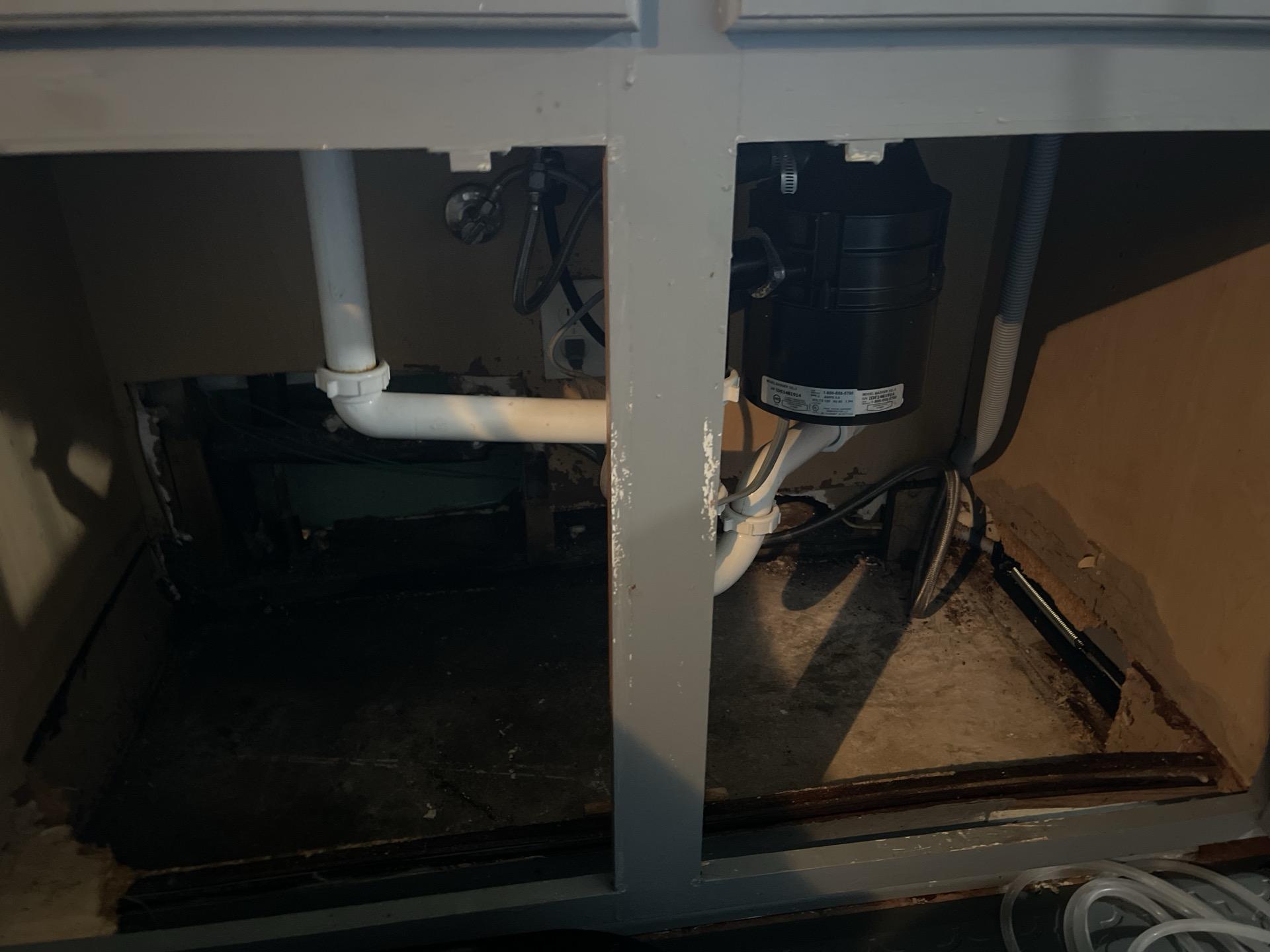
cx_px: 635
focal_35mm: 25
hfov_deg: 69.4
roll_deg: +1.1
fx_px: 917
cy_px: 476
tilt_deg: -29.6
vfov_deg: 54.9
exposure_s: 1/17
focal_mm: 5.1
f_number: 1.6
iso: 1000
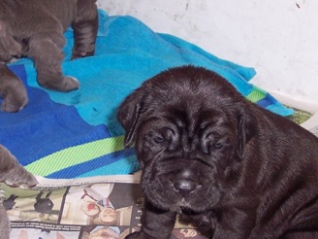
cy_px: 125
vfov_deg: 15.6
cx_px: 126
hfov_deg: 20.6
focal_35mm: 95
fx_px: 873
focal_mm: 8
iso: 100
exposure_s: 1/60
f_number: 2.8
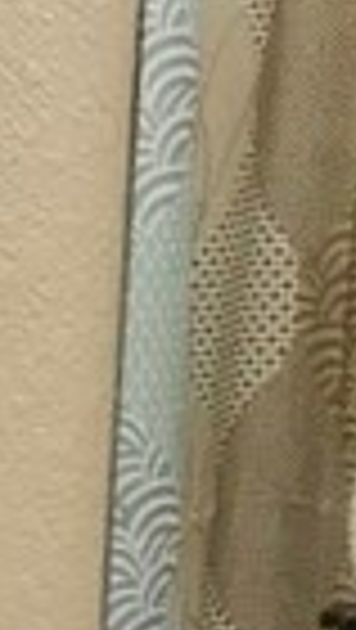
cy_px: 693
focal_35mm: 223
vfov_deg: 9.6
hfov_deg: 5.0
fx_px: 3733
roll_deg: +0.1
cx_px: -987
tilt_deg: -9.9
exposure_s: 1/24
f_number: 1.8
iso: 40
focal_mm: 3.99
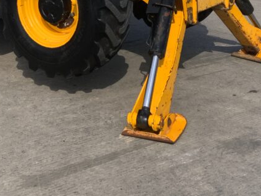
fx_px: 528
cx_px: 90
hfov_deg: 27.6
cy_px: -31
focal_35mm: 70
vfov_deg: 19.9
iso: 16
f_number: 1.8
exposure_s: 1/1730
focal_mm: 3
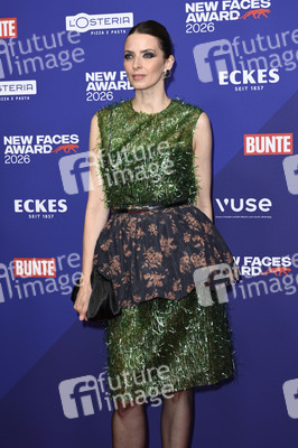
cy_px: 224
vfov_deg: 28.9
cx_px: 149
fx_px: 871
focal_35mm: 70
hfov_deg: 19.4
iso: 500
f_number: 5.6
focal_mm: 70
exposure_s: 1/250
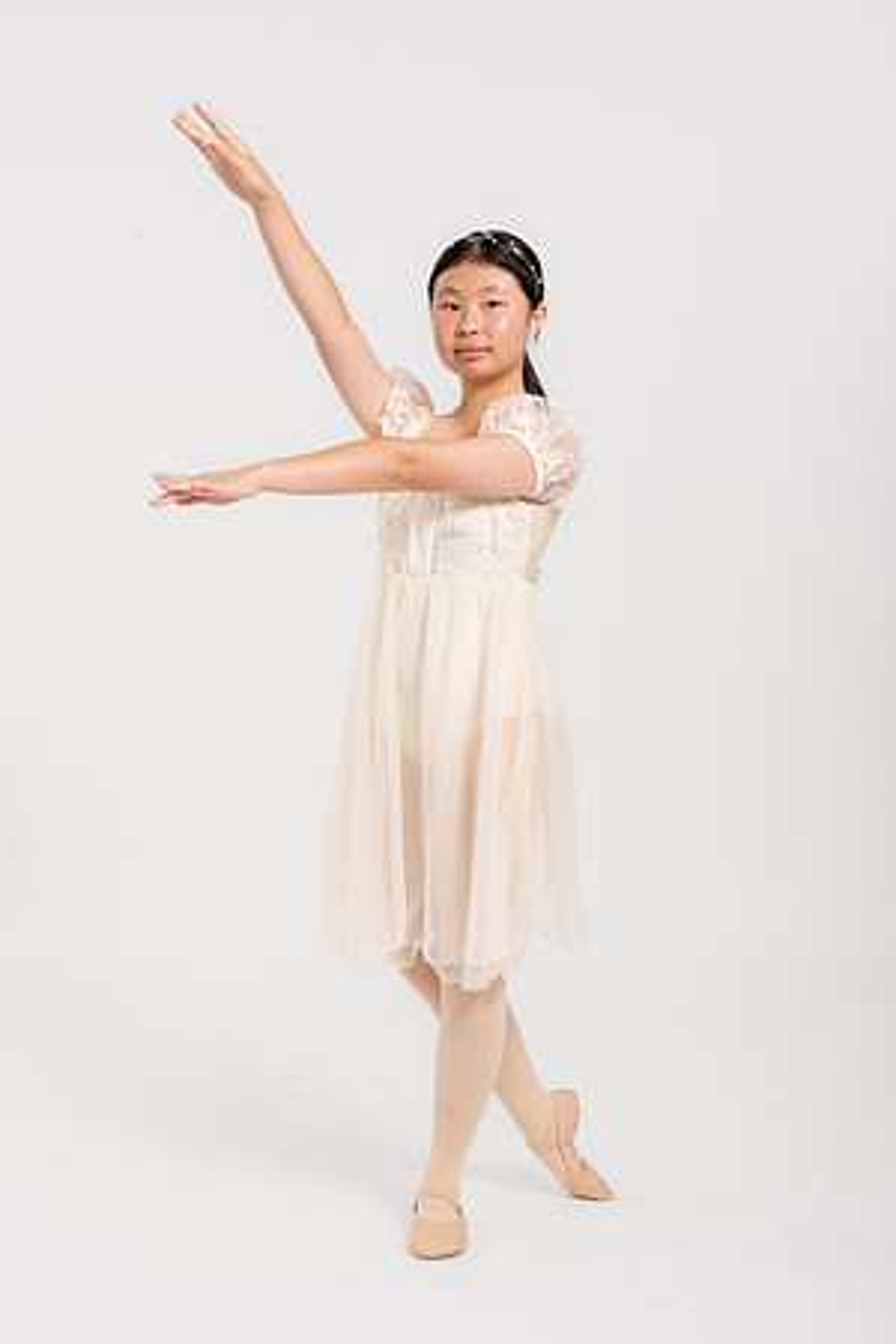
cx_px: 448
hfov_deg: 23.0
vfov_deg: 33.9
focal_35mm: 59
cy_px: 672
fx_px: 2202
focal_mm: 59
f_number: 10
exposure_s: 1/160
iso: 400
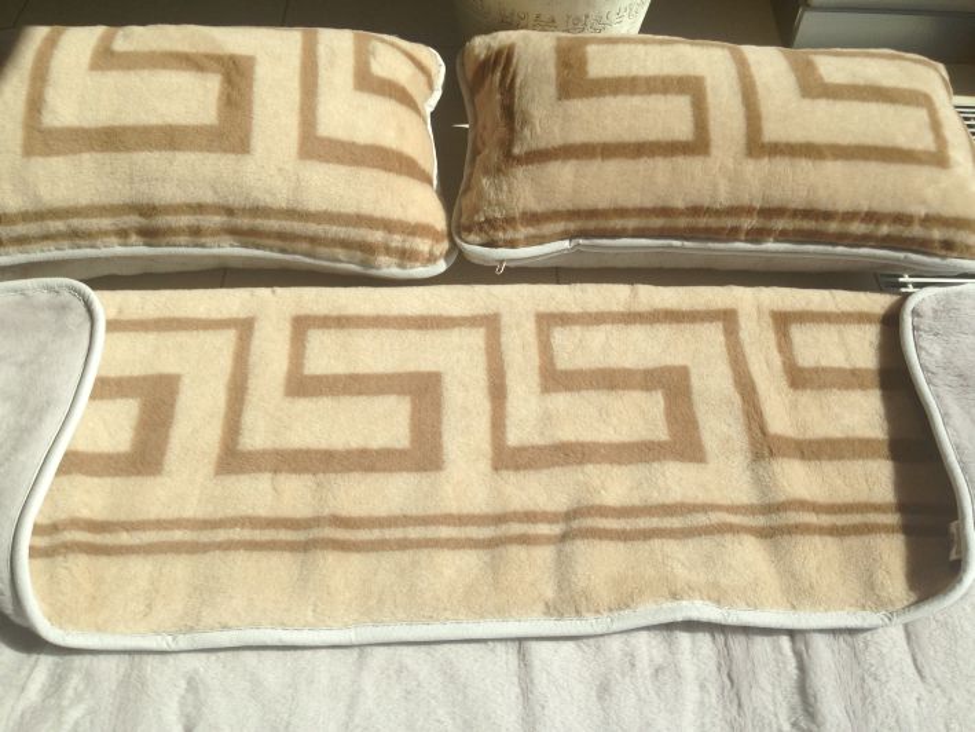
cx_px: 488
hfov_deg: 55.3
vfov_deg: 43.0
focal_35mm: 33
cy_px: 366
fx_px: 930
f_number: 2.4
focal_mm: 4.13
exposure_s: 1/1869
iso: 50
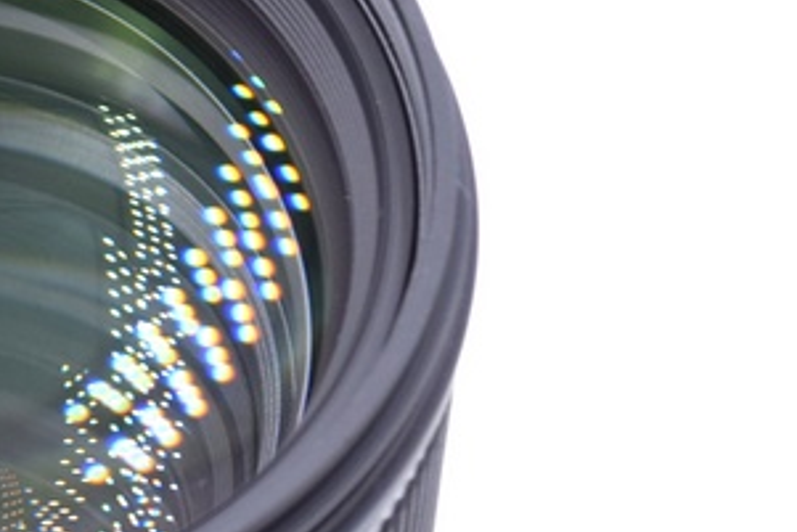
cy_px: 472
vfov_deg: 5.0
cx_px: -188
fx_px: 6061
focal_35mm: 274
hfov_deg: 7.5
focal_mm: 55
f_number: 7.1
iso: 400
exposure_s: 1/125
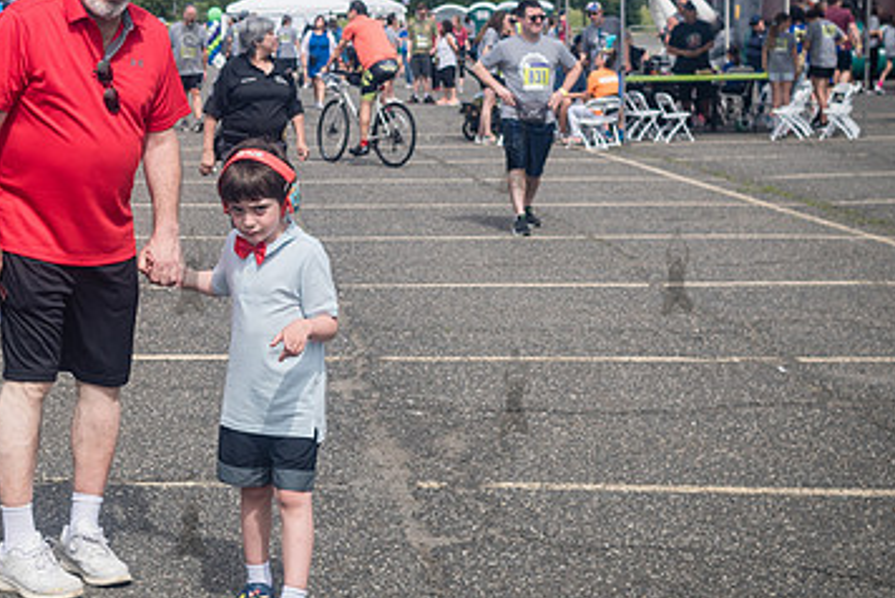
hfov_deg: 23.4
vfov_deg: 16.1
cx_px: 141
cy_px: 276
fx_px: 2115
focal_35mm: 85
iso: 200
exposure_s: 1/1600
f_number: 4.5
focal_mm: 35
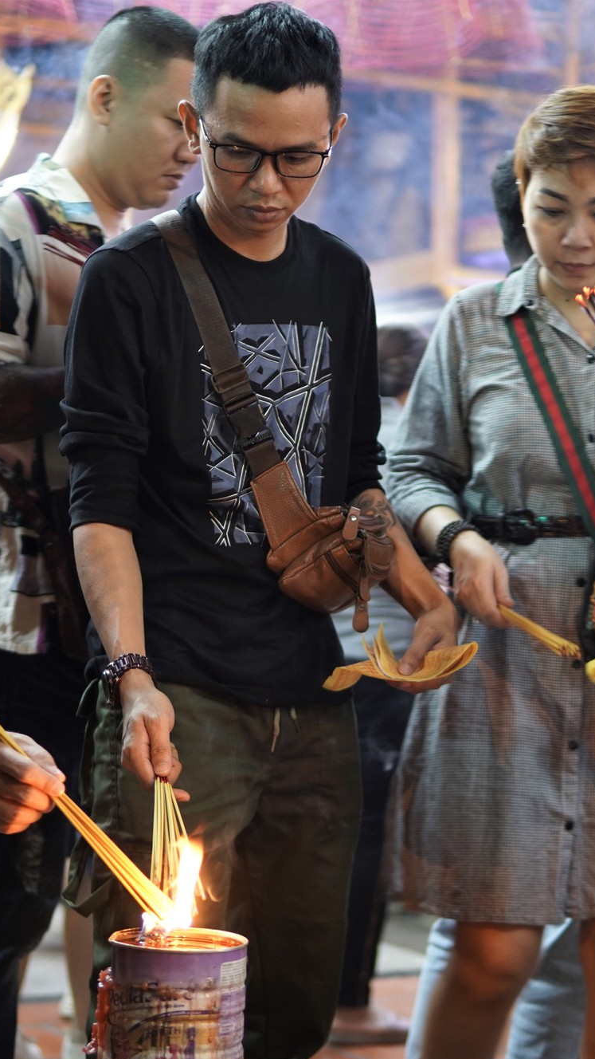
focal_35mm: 71
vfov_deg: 29.7
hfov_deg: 17.0
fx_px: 1991
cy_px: 531
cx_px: 307
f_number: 1.4
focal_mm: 30
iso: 250
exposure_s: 1/50
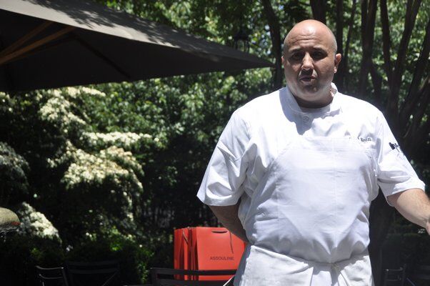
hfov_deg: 22.6
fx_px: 1074
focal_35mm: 90
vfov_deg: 15.2
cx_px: 215
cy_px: 143
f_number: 7.1
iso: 200
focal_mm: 60
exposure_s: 1/800
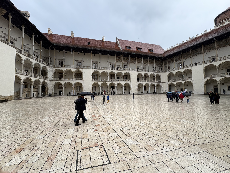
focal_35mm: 14
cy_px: 86
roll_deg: +1.3
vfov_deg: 85.7
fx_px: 93
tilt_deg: +4.2
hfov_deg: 102.1
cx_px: 115
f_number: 2.2
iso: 50
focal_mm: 2.22
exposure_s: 1/473
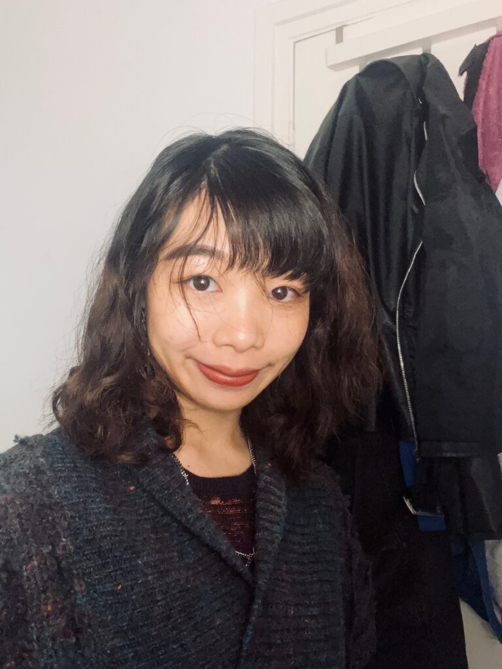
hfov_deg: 46.8
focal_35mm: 30
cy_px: 334
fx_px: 580
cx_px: 251
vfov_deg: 60.0
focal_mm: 2.71
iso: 400
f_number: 2.2
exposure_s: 1/38
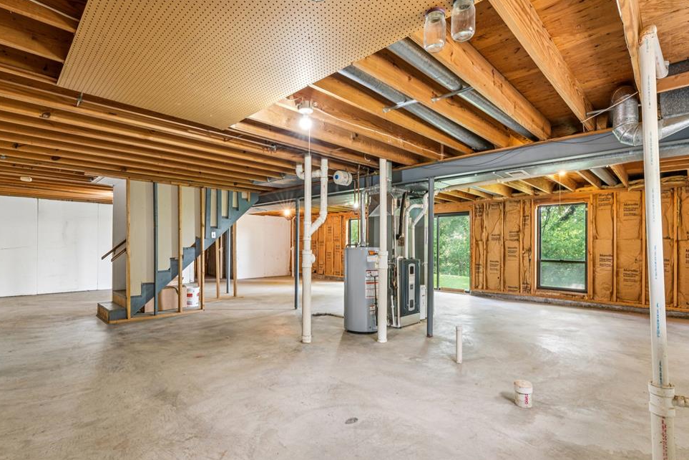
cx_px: 336
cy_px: 242
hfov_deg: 91.5
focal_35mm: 18
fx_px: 336
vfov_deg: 68.7
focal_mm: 16.5
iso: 320
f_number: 13
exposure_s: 1/1.25
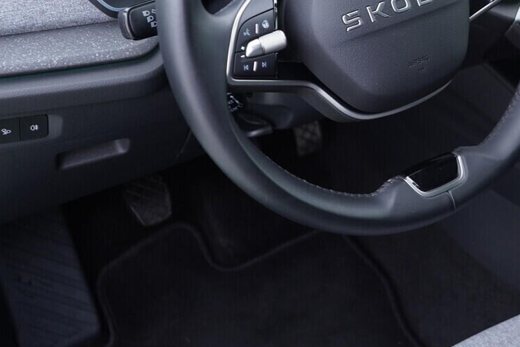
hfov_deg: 28.4
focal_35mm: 69
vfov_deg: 19.3
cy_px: 19
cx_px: 445
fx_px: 997
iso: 320
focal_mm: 24
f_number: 2.8
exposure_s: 1/40
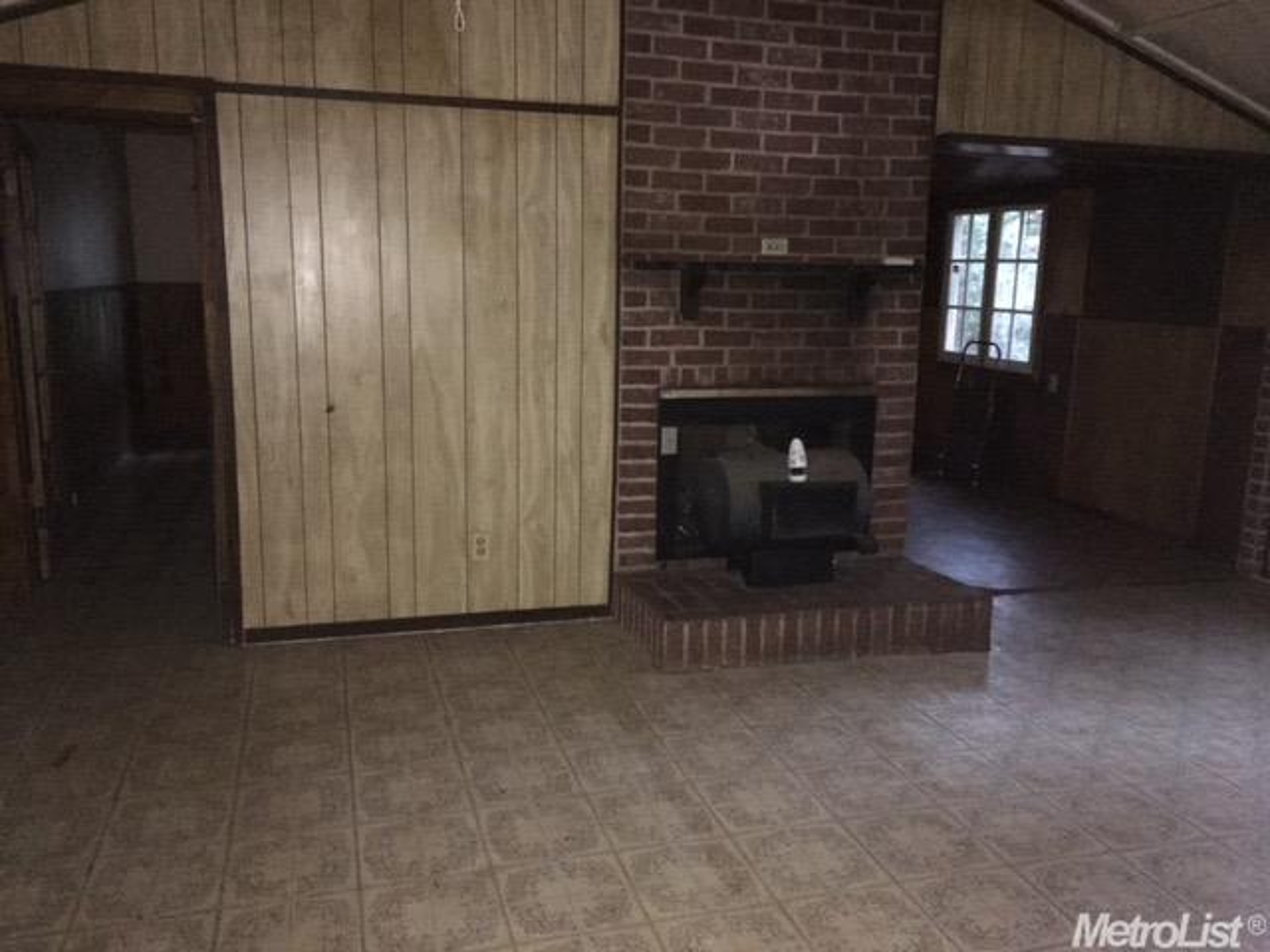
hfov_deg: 61.7
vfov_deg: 48.2
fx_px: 1064
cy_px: 476
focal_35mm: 29
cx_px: 635
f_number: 2.2
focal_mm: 4.15
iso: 640
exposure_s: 1/16
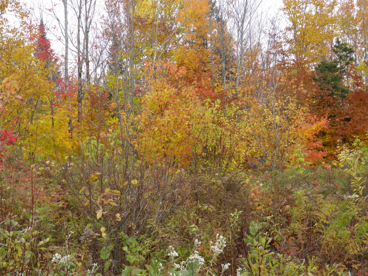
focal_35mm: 55
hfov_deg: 34.9
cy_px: 138
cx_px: 184
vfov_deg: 26.6
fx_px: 585
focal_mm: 10
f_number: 3.6
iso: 50
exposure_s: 1/200
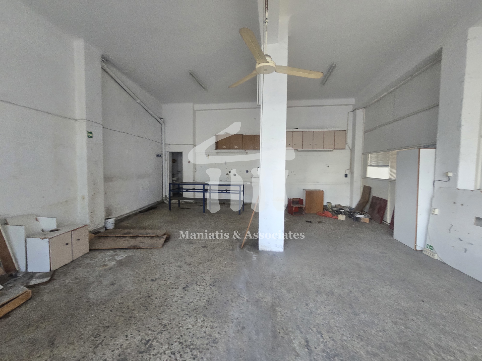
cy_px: 180
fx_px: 181
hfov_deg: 106.2
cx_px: 241
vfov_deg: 89.9
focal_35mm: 13
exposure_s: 1/50
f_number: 2.2
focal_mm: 2.2
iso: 320
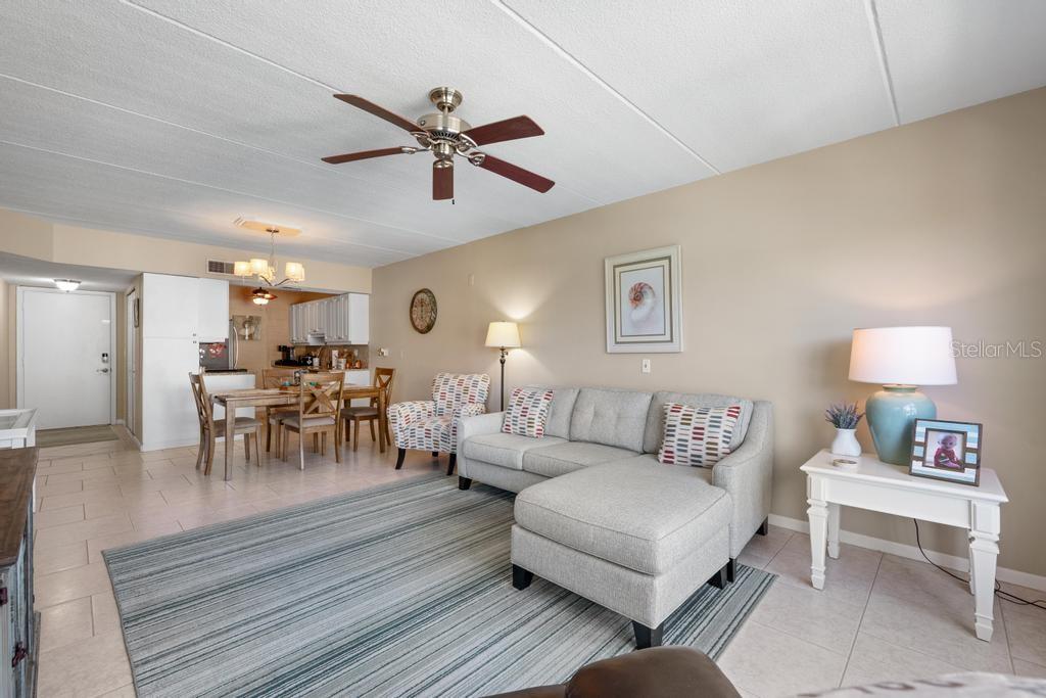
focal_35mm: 16
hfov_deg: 98.5
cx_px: 523
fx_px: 450
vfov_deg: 75.5
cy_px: 349
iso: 400
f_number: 8
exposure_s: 1/20
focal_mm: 15.5
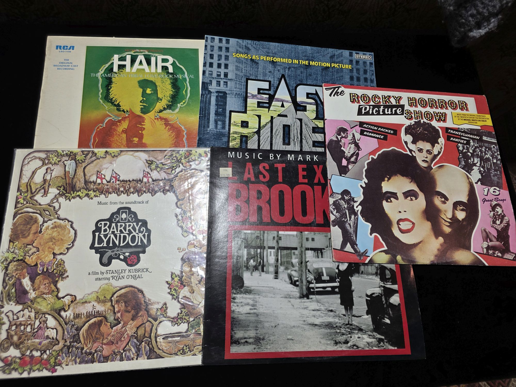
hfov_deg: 73.9
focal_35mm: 23
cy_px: 194
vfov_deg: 58.9
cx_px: 258
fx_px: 343
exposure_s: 1/100
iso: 20
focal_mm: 6.3
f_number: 1.7
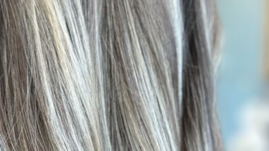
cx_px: 63
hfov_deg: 15.3
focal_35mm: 140
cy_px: 142
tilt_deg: +1.2
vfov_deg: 8.6
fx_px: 999
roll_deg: -2.0
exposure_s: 1/120
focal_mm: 6.86
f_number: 1.78
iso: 200
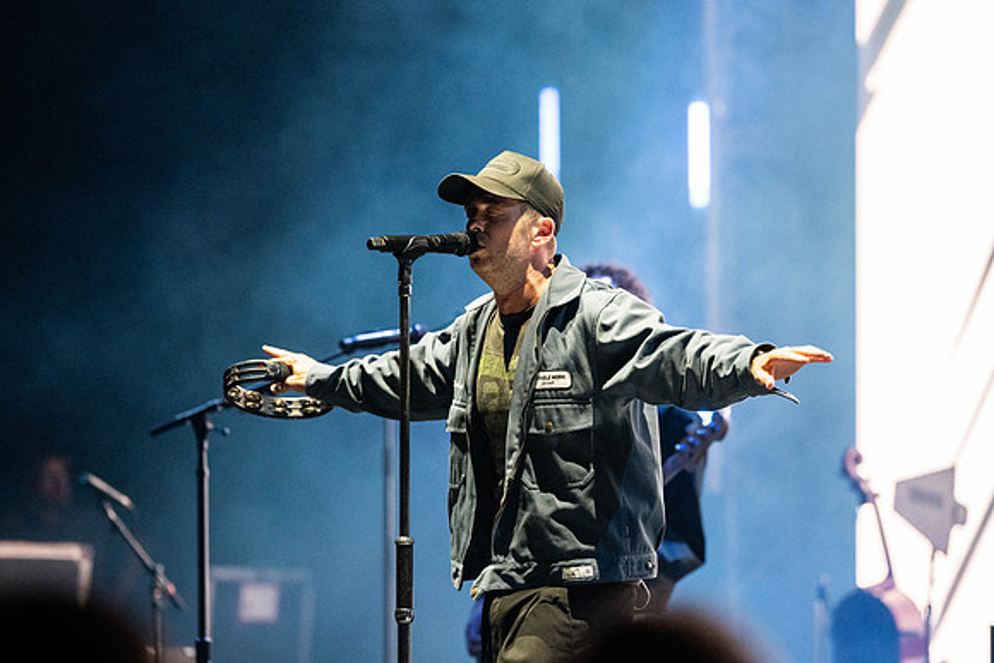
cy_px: 348
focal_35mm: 235
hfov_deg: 8.8
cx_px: 542
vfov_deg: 5.9
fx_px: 6489
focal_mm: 200
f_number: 3.5
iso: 3200
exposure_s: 1/640
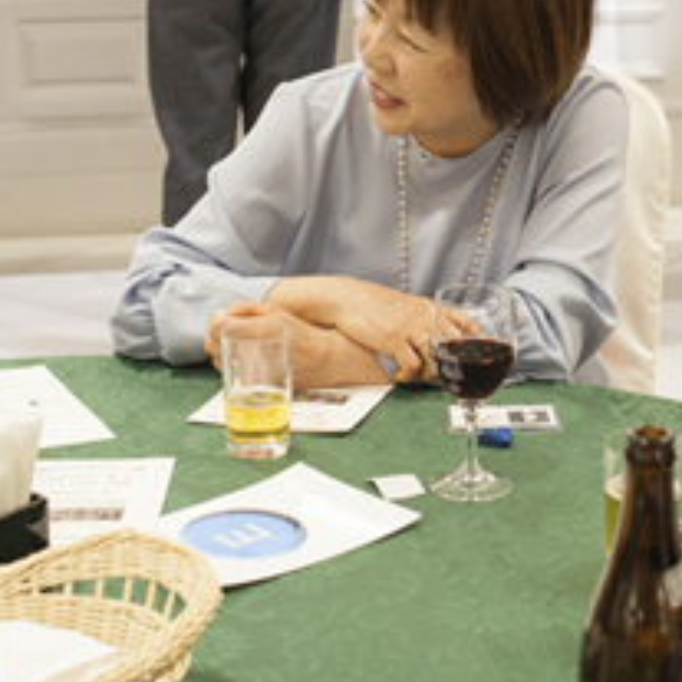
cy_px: 148
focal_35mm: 92
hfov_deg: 18.7
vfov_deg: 18.7
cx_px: 547
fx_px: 2051
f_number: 5.6
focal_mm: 35
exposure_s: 1/100
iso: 560
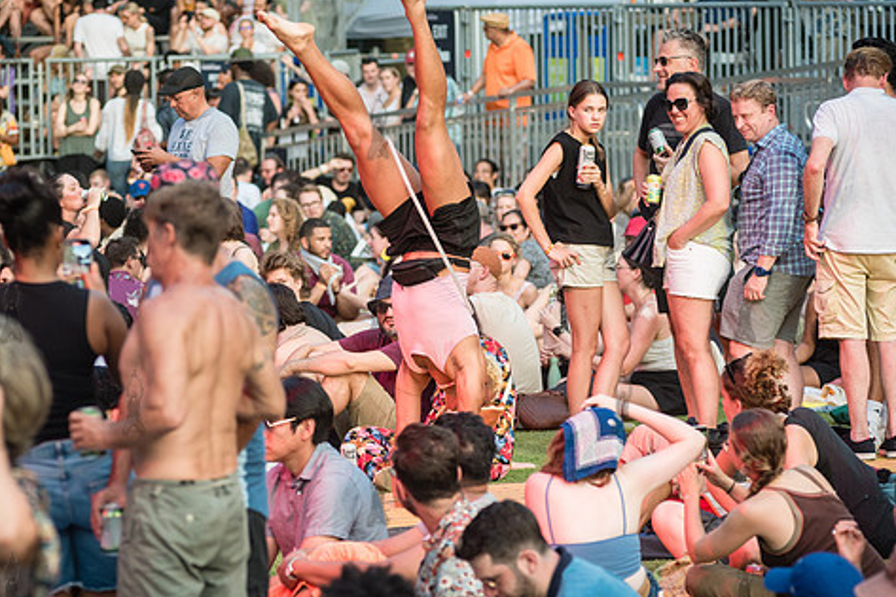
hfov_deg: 11.6
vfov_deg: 7.7
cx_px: 377
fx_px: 4428
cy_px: 310
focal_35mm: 178
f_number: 4
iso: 1000
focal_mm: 145
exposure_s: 1/640
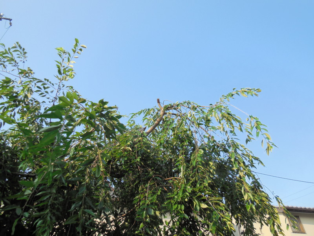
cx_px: 157
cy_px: 118
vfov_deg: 54.9
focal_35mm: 25
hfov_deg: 69.4
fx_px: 227
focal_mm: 4.5
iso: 125
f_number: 3.1
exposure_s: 1/640
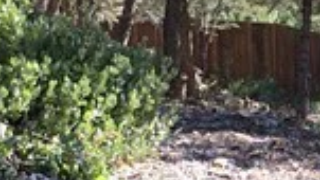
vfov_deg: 5.7
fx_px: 1816
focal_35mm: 214
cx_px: 377
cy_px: 55
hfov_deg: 9.9
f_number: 2.2
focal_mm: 4.15
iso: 25
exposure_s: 1/212
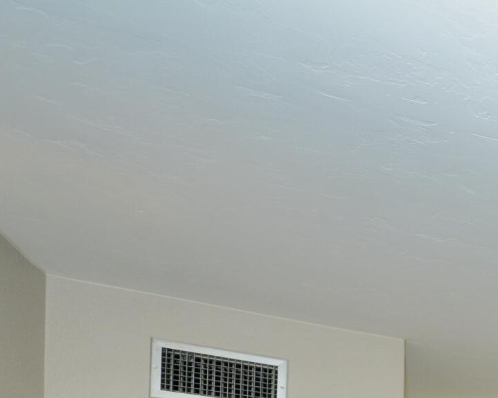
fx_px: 693
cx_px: 878
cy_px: 604
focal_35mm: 47
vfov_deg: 24.5
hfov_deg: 23.0
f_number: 7.1
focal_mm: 12
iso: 800
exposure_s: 1/60
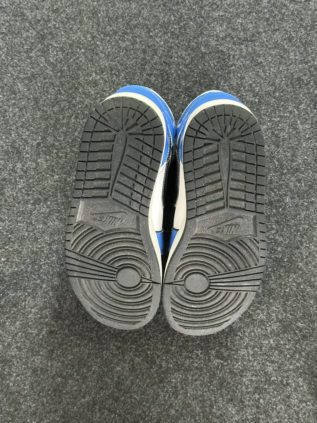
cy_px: 212
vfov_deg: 39.7
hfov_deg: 30.3
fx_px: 586
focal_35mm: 48
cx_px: 158
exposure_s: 1/25
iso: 500
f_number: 1.78
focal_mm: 6.86
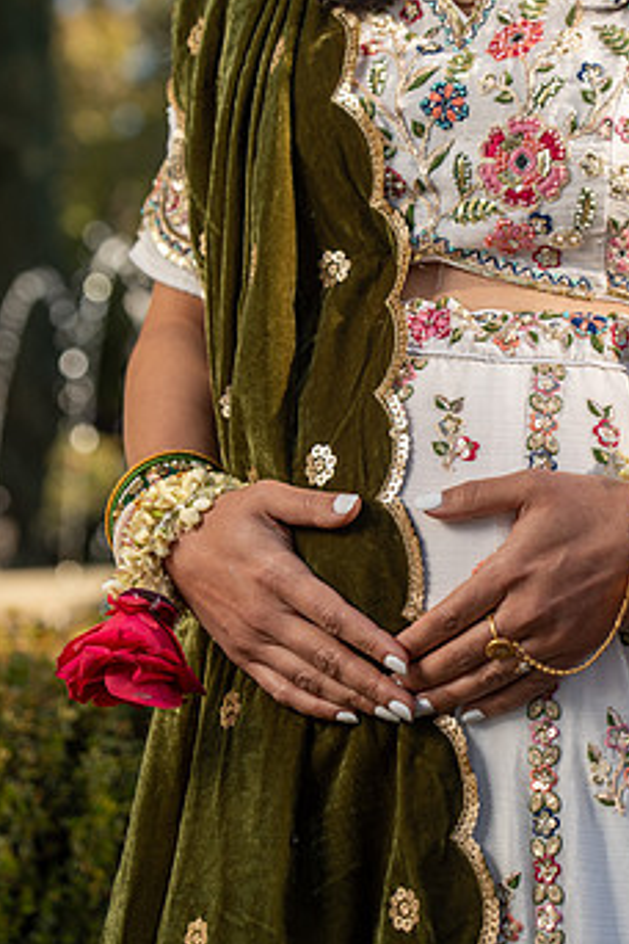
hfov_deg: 9.9
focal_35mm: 138
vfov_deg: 14.9
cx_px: 378
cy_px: 444
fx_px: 3616
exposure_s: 1/200
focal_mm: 105
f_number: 5.6
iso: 100
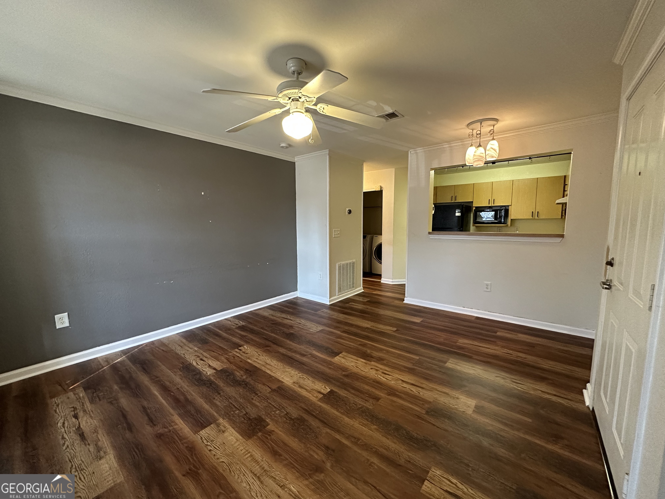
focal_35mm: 14
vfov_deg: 85.7
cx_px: 332
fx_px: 269
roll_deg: +0.0
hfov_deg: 102.1
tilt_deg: -5.8
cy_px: 250
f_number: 2.2
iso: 500
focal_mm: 2.22
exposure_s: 1/60
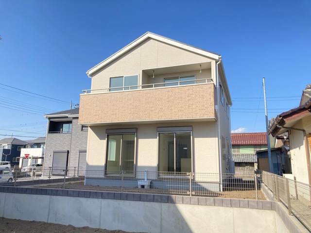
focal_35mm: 28
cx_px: 156
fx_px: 252
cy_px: 116
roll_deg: -1.6
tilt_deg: +11.4
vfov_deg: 49.7
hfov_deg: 63.4
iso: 20
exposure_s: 1/1143
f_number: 1.8
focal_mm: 3.99
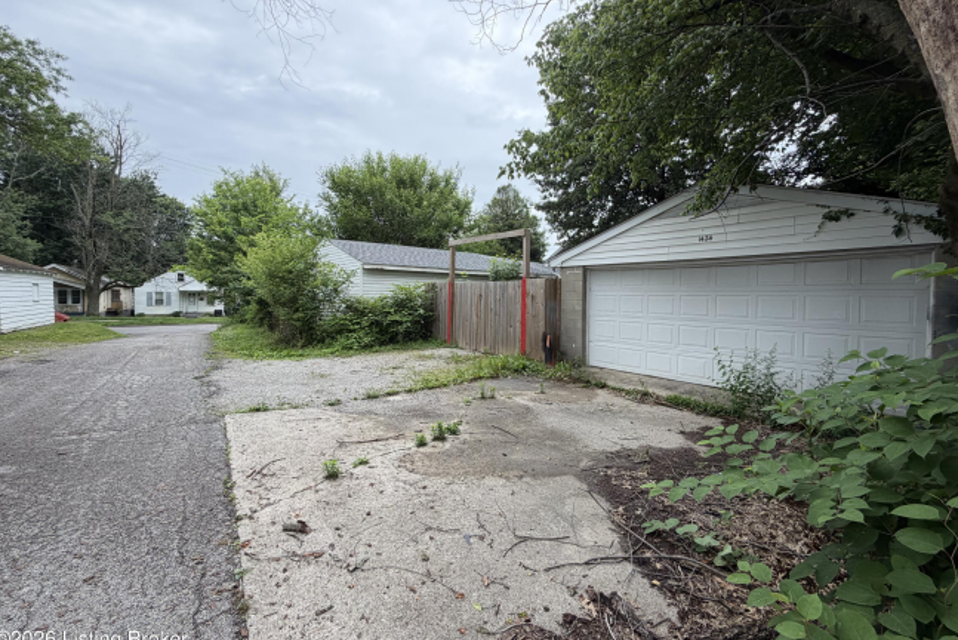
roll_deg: +0.5
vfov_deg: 77.3
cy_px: 302
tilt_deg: -0.7
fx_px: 399
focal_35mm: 15
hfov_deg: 100.4
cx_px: 486
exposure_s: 1/365
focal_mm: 2.22
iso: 50
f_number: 2.2
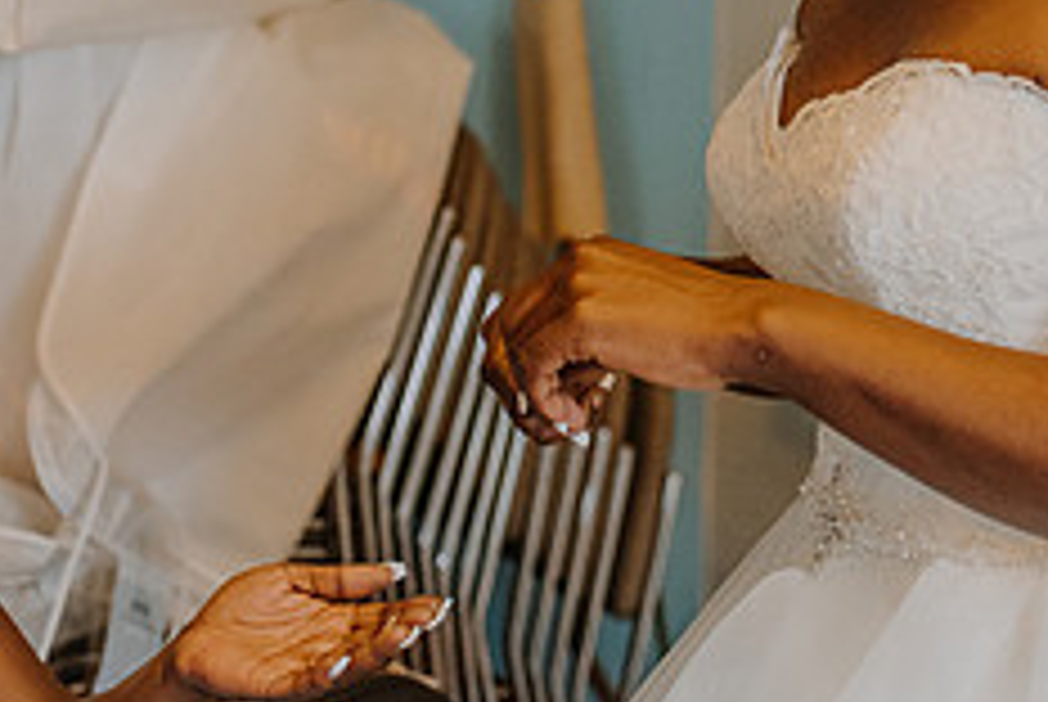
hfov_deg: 22.9
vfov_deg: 15.2
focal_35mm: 87
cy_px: -128
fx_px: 2536
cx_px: 909
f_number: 2.2
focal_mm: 35
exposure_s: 1/1000
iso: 2800
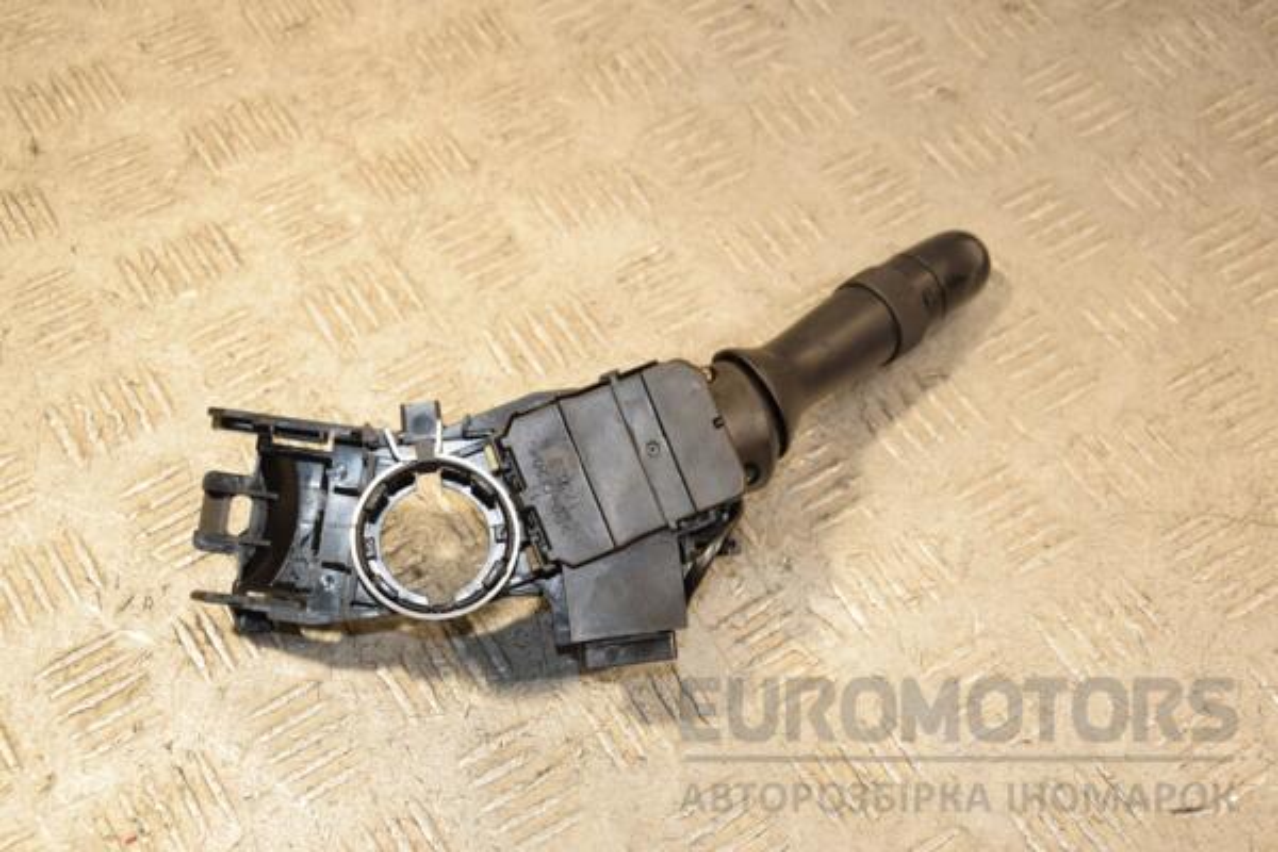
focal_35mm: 57
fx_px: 2023
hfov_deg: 35.1
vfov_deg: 23.8
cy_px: 426
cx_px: 639
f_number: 5.6
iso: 800
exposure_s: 1/200
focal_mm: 38
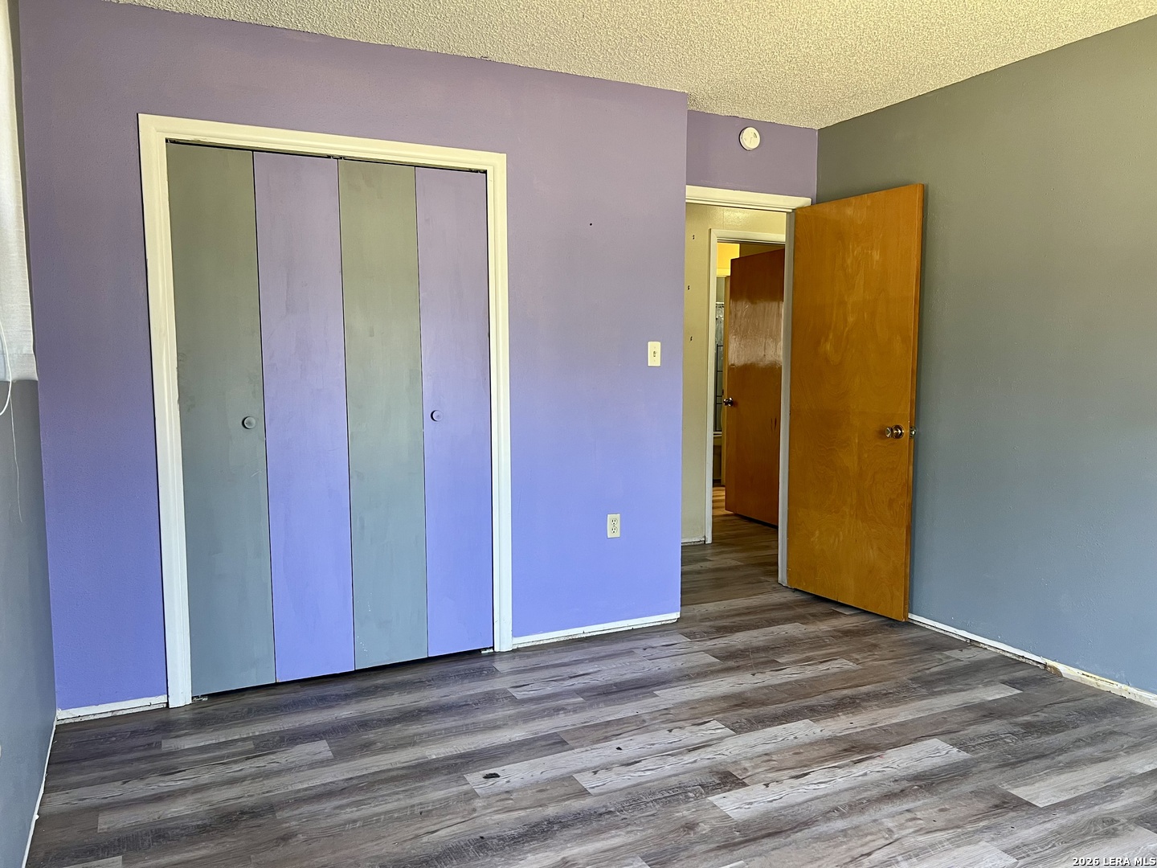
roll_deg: -0.2
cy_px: 434
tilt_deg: -6.1
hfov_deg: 67.3
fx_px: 869
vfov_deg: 53.1
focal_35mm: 26
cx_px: 578
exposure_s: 1/60
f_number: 1.5
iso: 100
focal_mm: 5.7
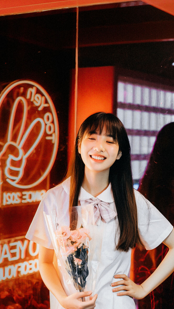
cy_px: 202
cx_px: 98
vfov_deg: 28.8
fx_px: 599
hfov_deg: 16.5
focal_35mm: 73
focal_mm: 50
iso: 500
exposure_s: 1/60
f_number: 2.2
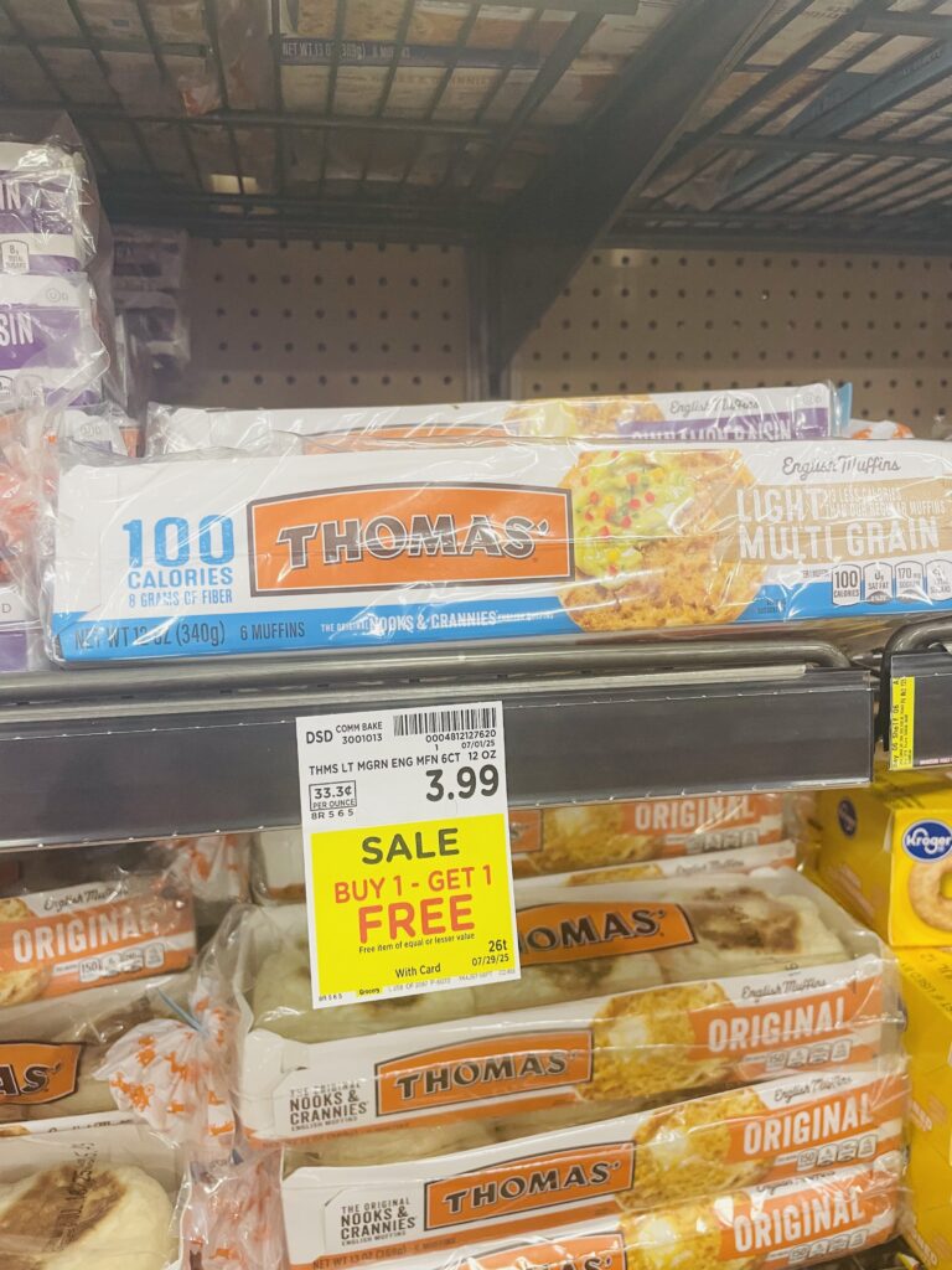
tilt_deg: -13.3
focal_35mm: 26
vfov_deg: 67.3
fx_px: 953
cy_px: 635
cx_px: 476
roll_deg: +0.7
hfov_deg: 53.1
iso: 100
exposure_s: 1/62
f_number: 1.6
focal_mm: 4.2
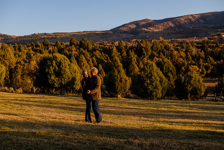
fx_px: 436
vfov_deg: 19.5
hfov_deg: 28.8
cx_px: 112
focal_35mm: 70
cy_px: 75
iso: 640
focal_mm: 70
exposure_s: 1/200
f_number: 8
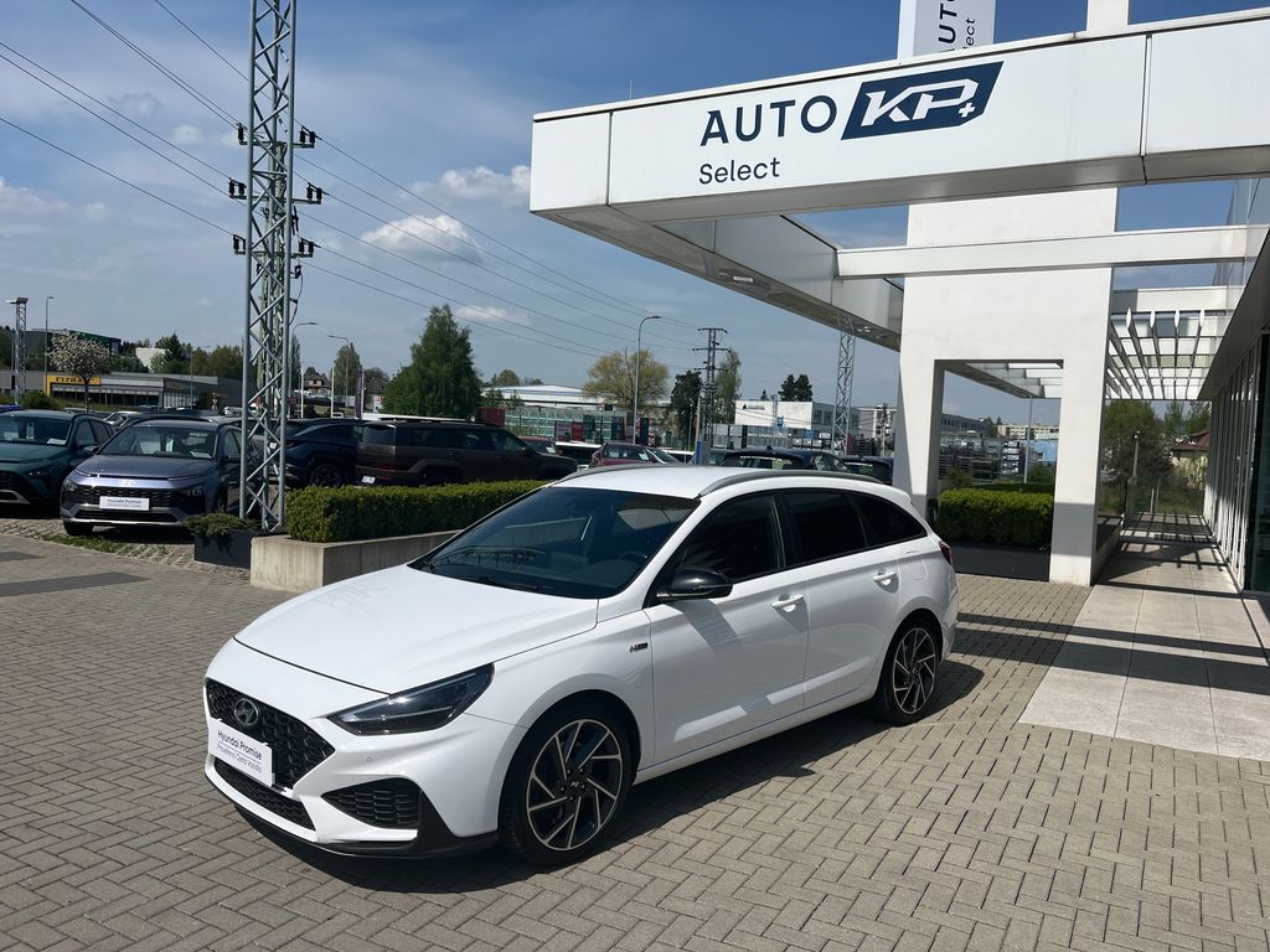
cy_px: 476
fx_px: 954
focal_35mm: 26
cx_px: 635
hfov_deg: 67.3
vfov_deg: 53.1
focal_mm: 5.1
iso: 50
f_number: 1.6
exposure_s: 1/8403
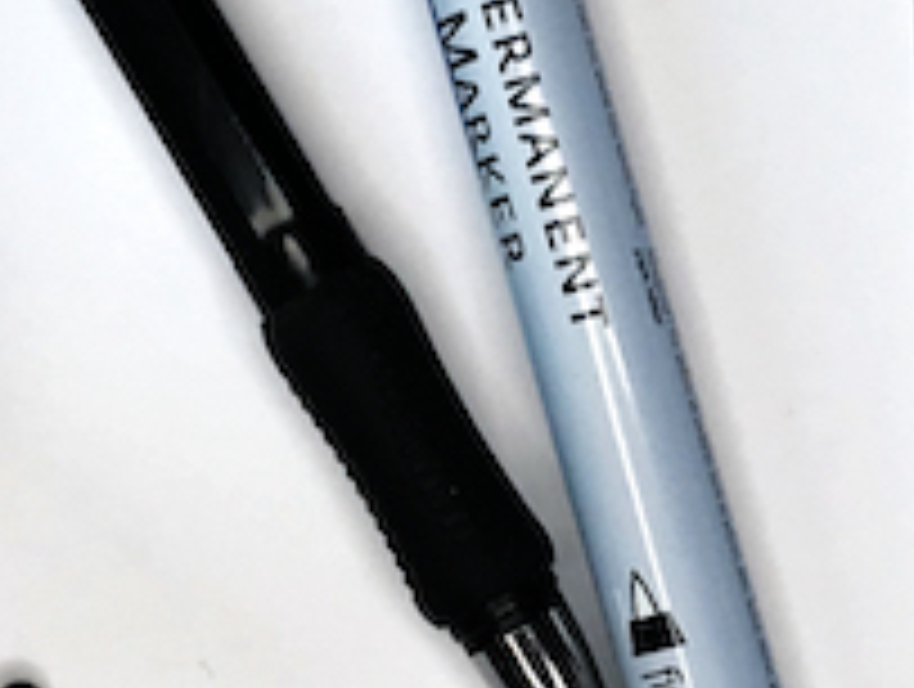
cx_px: 495
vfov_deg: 10.6
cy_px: 369
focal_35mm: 141
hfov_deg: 14.0
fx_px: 3730
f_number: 1.8
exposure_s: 1/122
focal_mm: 4
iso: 20
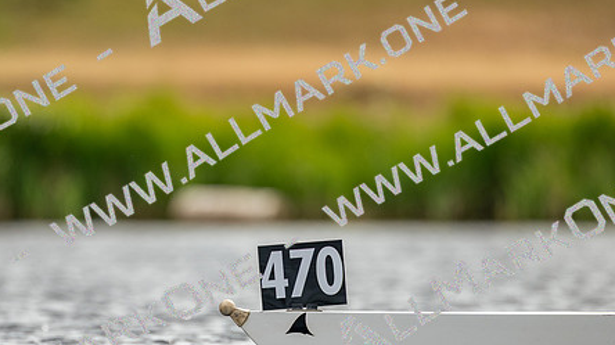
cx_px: 222
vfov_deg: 1.2
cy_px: 250
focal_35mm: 1029
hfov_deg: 2.1
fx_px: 16768
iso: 160
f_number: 4
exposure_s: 1/2000
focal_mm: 501
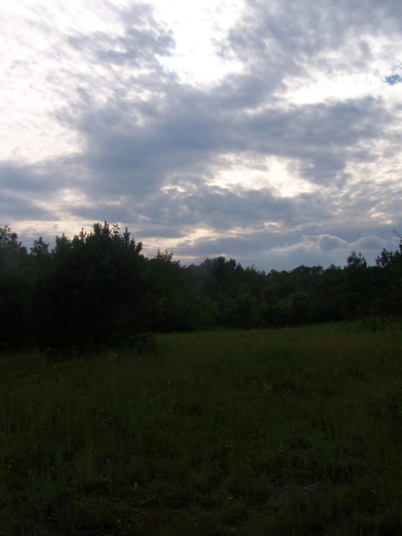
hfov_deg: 37.7
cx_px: 201
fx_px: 588
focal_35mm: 38
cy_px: 268
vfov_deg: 49.0
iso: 80
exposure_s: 1/800
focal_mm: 6.3
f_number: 5.6
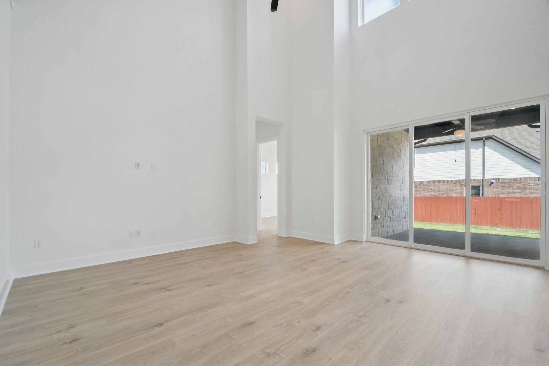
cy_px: 183
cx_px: 274
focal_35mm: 15
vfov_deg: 77.3
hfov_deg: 100.4
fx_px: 229
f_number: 8
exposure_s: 1/80
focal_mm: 10
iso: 400
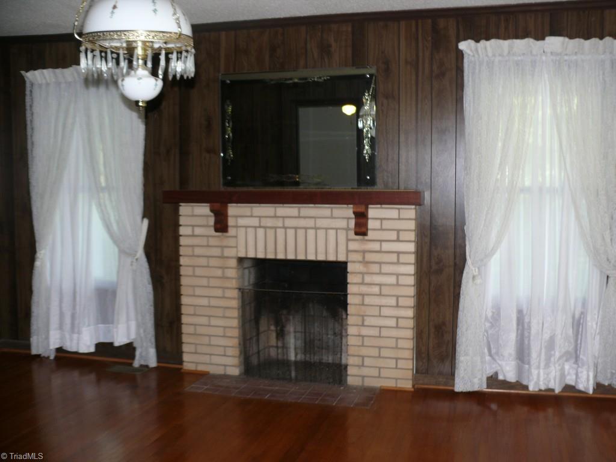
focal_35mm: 37
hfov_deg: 50.1
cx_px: 308
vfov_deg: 38.7
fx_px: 658
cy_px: 231
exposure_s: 1/30
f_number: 2.8
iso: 100
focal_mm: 7.7
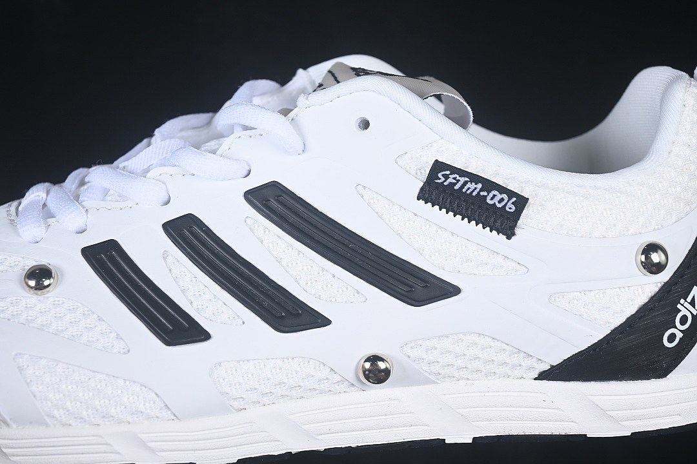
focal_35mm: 75
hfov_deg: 27.0
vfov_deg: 18.2
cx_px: 348
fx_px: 1452
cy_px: 232
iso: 160
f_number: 7.1
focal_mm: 50
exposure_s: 1/80
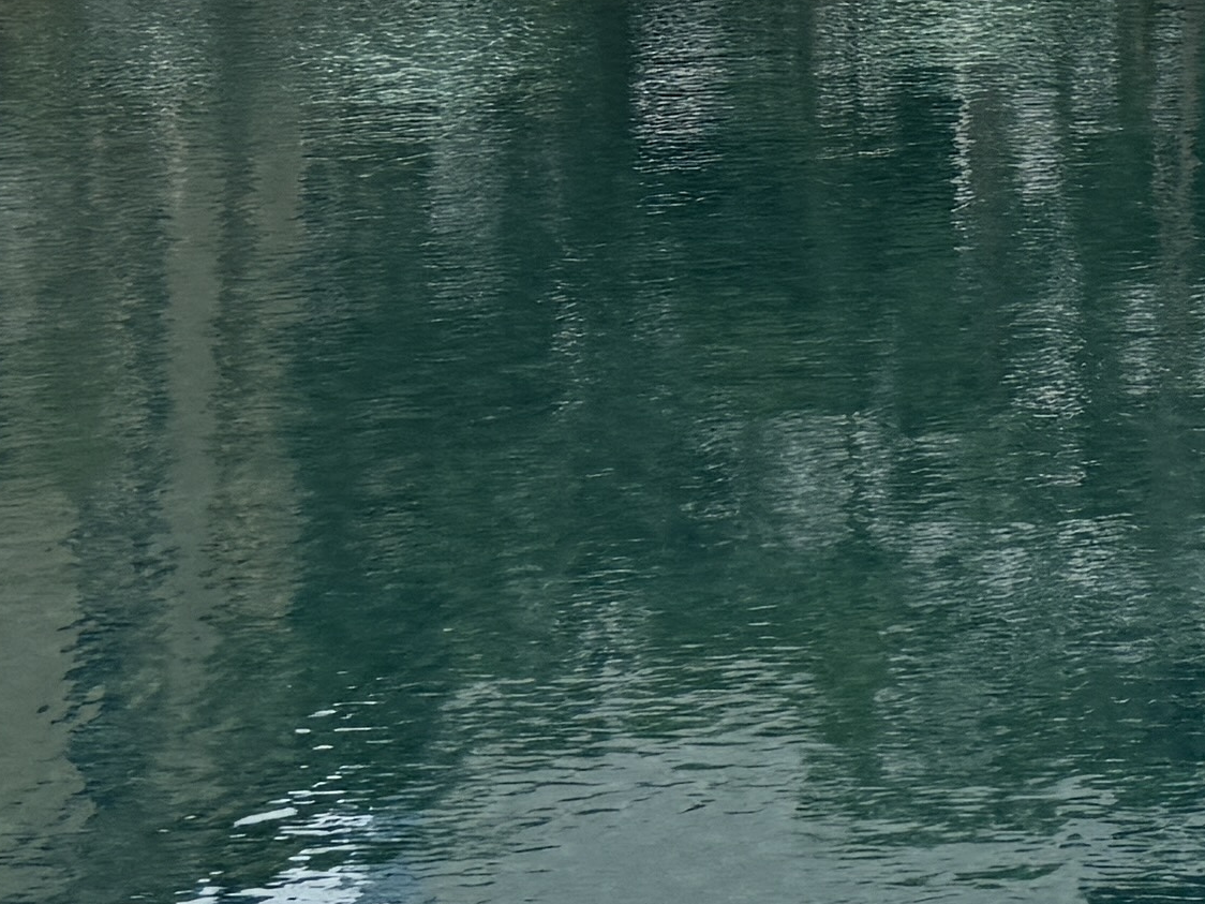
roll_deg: -0.1
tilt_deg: +0.4
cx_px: 1554
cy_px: -429
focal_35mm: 122
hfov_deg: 15.4
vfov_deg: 11.7
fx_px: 4247
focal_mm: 6.76
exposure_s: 1/2525
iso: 100
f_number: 1.78
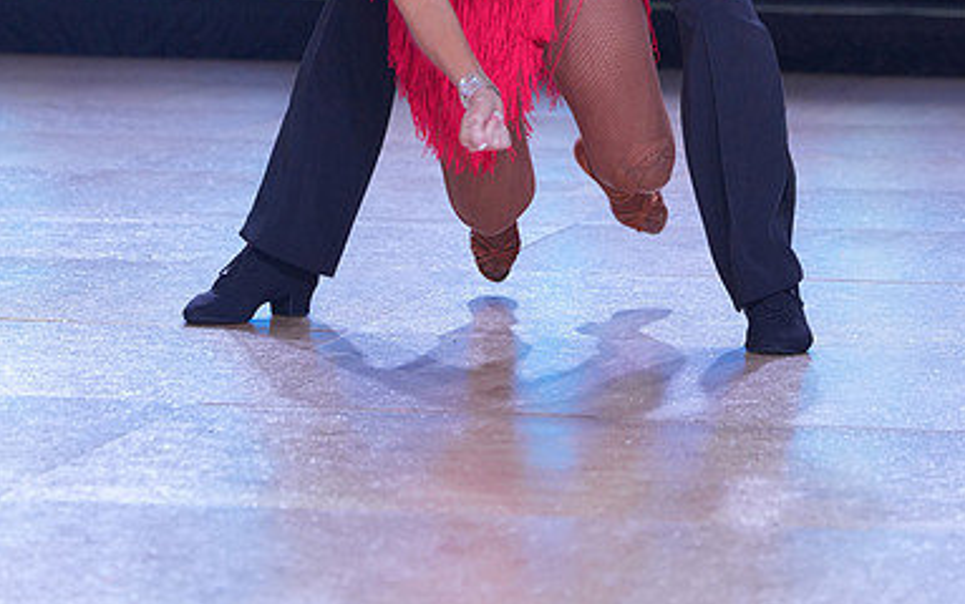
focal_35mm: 239
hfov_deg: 8.8
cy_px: -113
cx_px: 485
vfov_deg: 5.5
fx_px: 6290
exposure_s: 1/400
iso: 1600
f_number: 5.6
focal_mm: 155
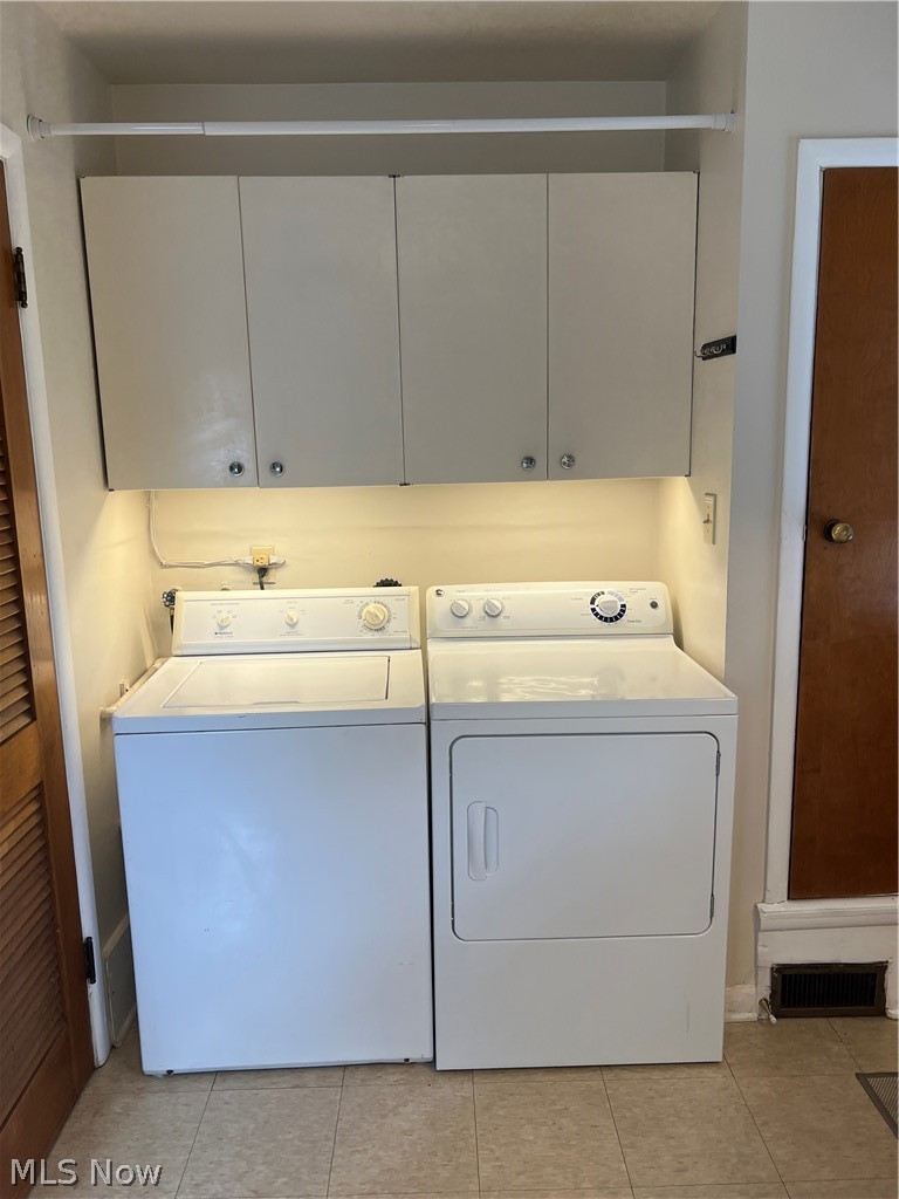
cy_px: 600
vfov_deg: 67.3
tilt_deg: -10.5
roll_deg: +1.3
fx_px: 900
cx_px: 450
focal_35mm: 26
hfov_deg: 53.1
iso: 64
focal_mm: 5.7
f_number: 1.5
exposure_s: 1/120
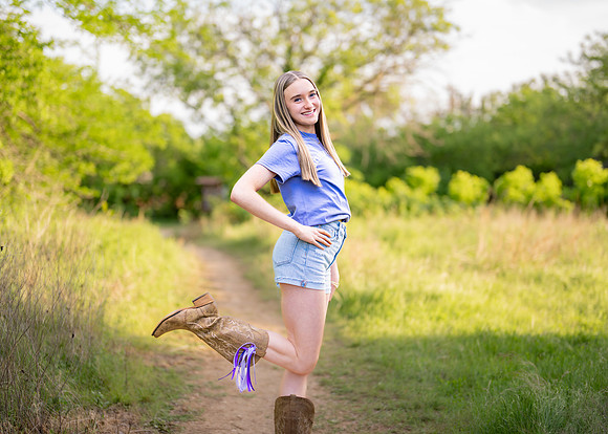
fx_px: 1050
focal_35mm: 61
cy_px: 212
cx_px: 292
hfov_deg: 32.3
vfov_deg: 23.4
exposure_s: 1/1250
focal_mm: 50
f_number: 1.2
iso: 200
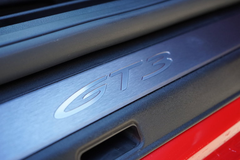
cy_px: 80
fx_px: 267
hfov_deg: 48.4
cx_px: 120
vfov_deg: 33.4
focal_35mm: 40
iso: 800
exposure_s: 1/160
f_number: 4
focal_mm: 40
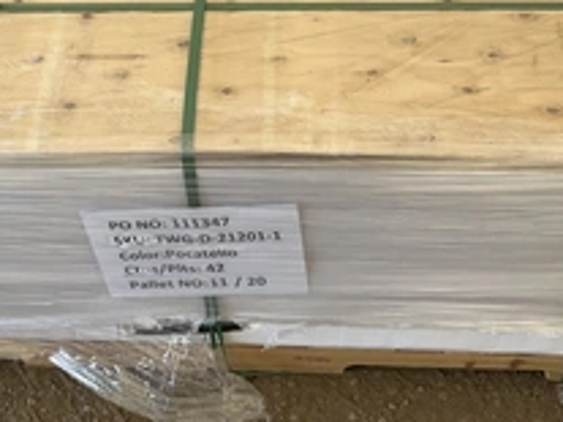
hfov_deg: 34.1
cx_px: 196
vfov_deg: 25.1
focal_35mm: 56
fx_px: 910
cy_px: 27
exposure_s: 1/122
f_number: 1.8
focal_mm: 3
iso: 20
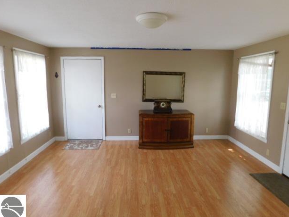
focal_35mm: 24
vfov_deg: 56.8
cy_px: 109
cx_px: 146
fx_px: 200
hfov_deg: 71.6
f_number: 3
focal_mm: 4
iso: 220
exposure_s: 1/30
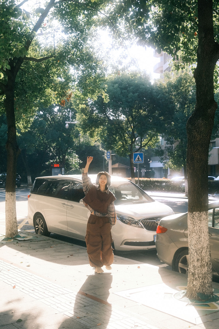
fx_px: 411
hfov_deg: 29.9
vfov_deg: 43.6
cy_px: 164
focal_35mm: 45
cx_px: 110
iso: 500
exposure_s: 1/1000
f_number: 2.8
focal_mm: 30.2
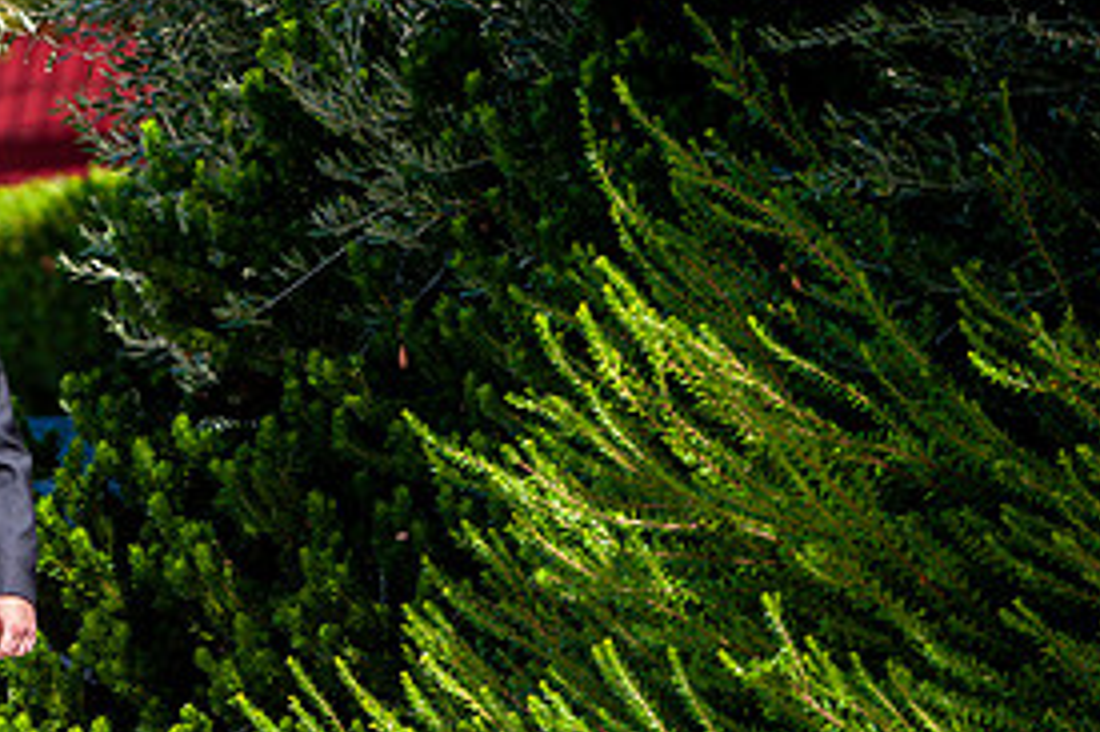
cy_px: 548
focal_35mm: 422
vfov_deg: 3.3
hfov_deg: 4.9
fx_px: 12886
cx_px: -32
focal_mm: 200
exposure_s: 1/2500
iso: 500
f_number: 4
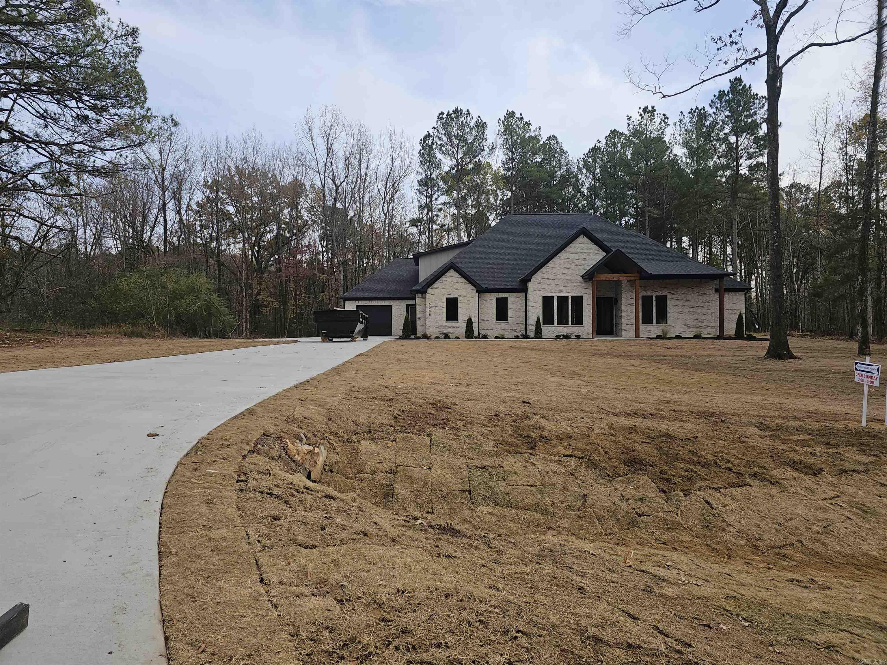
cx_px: 444
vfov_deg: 58.9
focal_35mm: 23
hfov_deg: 73.9
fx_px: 589
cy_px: 332
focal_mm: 6.3
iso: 10
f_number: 1.7
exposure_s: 1/394
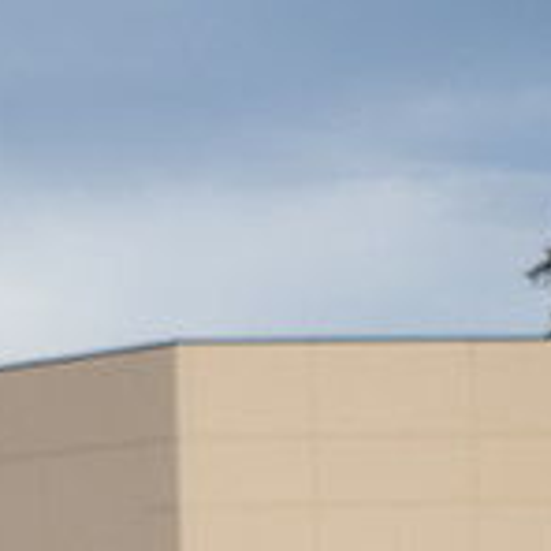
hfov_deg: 3.8
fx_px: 8248
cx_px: 184
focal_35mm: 458
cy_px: 797
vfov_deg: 3.8
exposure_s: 1/1250
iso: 160
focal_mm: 85
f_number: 2.8
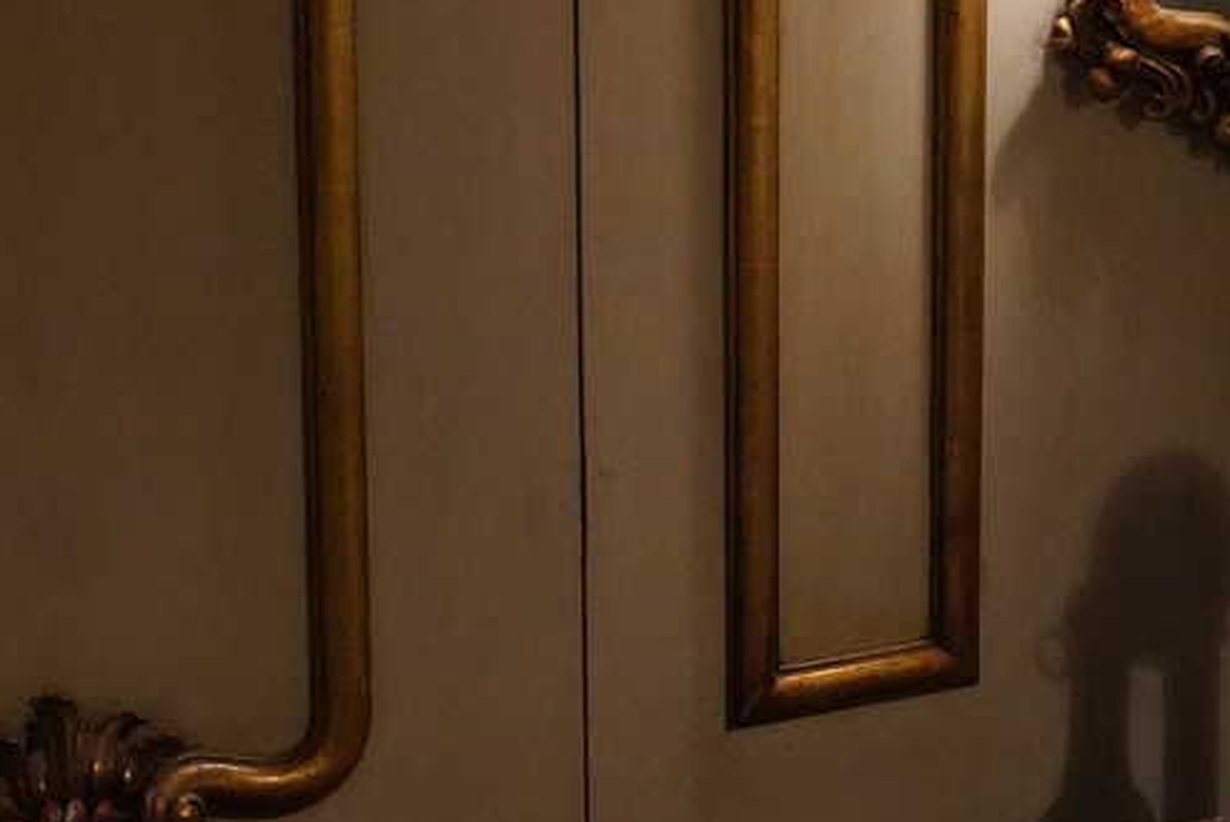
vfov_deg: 12.0
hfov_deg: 17.8
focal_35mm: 114
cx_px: 939
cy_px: 343
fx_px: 3897
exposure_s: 1/80
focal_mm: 28
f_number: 4
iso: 8000
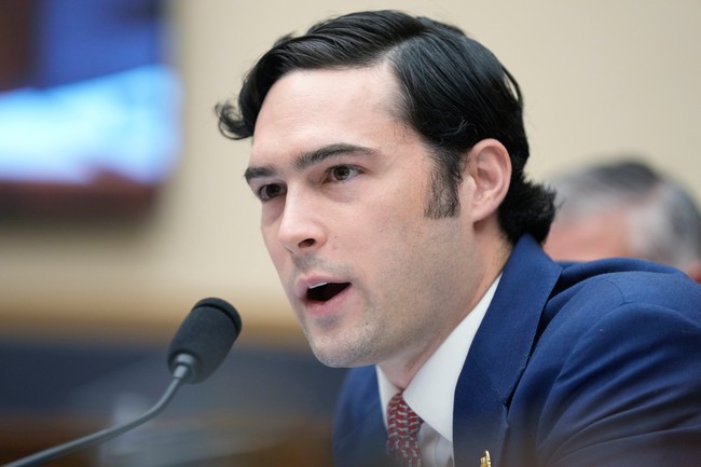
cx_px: 350
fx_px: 3523
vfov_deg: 7.6
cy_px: 234
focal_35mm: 181
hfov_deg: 11.4
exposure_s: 1/500
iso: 2000
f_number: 2.8
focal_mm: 181
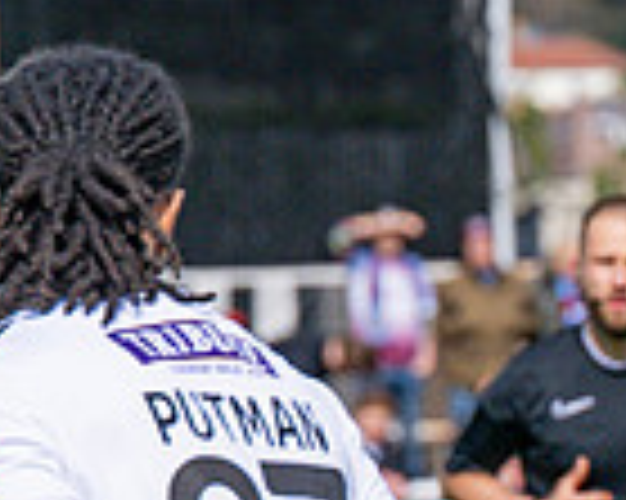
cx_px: 918
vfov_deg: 1.9
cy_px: 721
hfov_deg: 2.3
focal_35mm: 833
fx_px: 15422
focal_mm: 110
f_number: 4
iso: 200
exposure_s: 1/4000
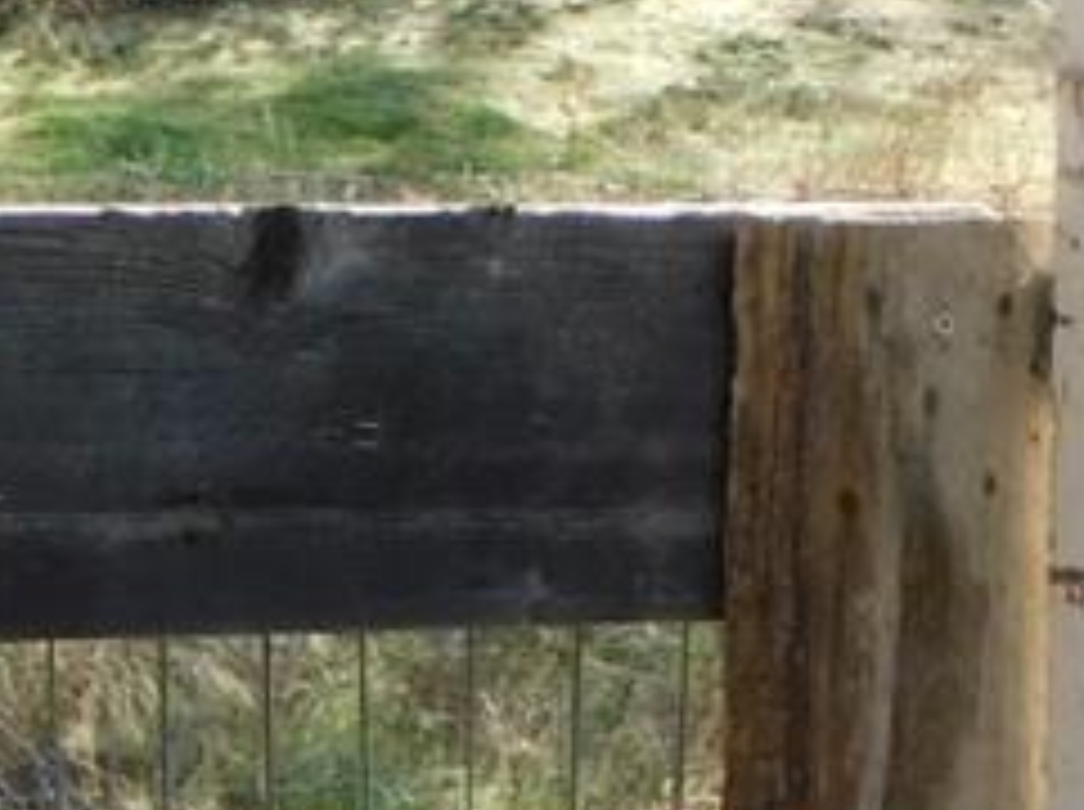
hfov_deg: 4.8
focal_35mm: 411
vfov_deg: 3.6
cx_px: -135
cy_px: -54
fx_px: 12851
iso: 125
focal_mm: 11.7
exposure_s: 1/200
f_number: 4.2
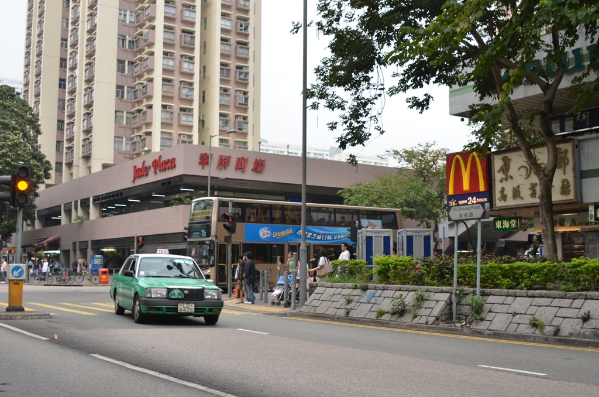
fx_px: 697
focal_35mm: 42
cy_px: 198
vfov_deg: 31.7
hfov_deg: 46.5
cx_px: 300
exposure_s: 1/160
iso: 200
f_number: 6.3
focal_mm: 28
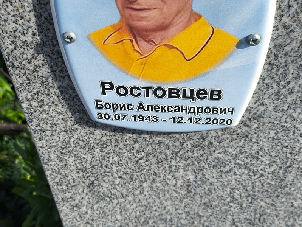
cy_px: 114
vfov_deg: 29.1
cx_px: 151
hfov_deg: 38.2
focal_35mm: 50
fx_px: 436
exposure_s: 1/705
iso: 50
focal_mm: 4.71
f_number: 1.7
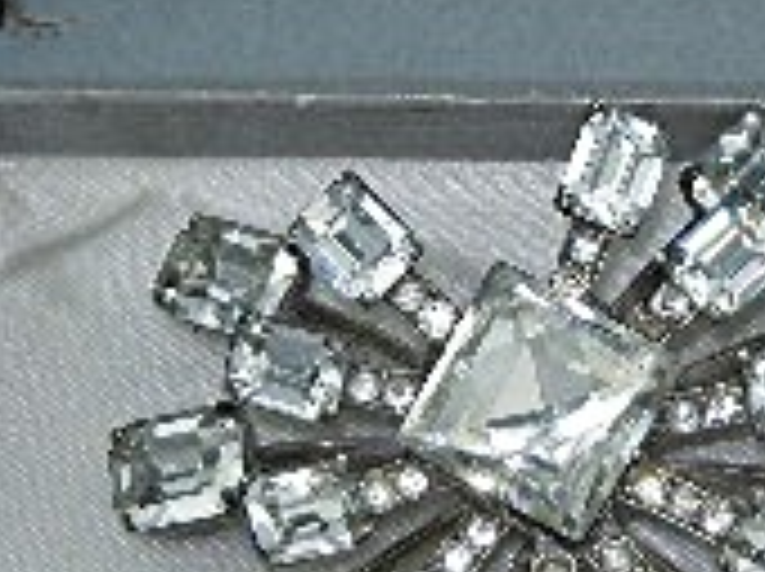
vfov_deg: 7.5
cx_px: 567
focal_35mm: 196
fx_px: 4325
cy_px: 14
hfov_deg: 10.1
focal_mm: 9.3
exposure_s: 1/30
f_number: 3.9
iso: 210
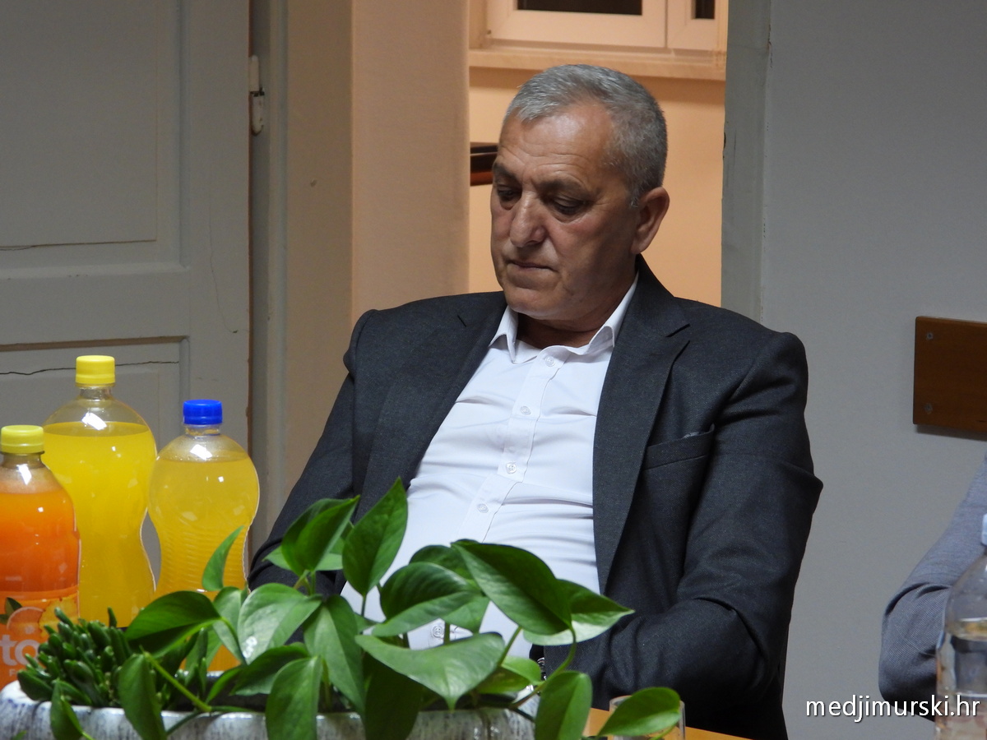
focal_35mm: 135
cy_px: 370
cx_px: 494
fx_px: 3849
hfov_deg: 14.6
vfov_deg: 11.0
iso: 400
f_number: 4
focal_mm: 24.3
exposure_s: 1/25
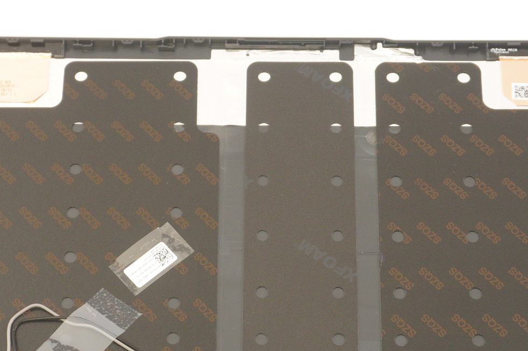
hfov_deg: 21.4
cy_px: 313
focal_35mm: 95
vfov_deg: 14.2
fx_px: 1396
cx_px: 277
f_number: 5.6
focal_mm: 25
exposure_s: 1/13
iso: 640
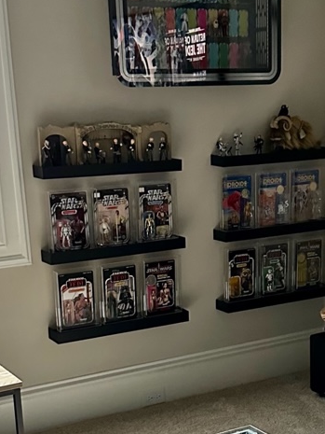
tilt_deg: -15.5
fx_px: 826
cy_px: 329
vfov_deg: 28.9
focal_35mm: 66
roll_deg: +2.1
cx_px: 206
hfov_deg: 22.2
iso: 800
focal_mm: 6.86
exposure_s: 1/60
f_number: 1.78
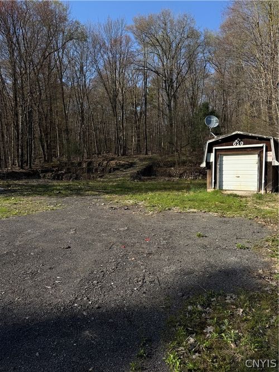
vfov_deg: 71.6
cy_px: 186
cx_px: 140
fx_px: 258
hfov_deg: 56.8
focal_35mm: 24
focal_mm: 6.76
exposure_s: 1/3759
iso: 80
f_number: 1.78
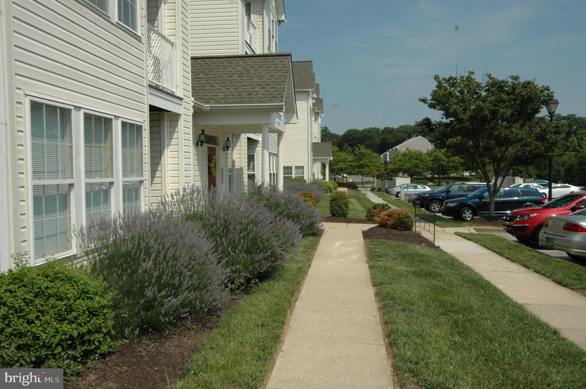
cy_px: 194
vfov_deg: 43.5
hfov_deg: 62.0
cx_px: 293
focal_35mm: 30
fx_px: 488
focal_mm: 20
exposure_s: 1/640
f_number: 13
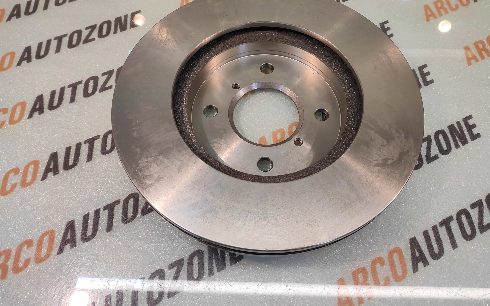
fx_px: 254
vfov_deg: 61.5
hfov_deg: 88.0
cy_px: 117
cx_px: 253
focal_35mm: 19
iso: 107
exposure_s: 1/33
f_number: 1.79
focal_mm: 4.74
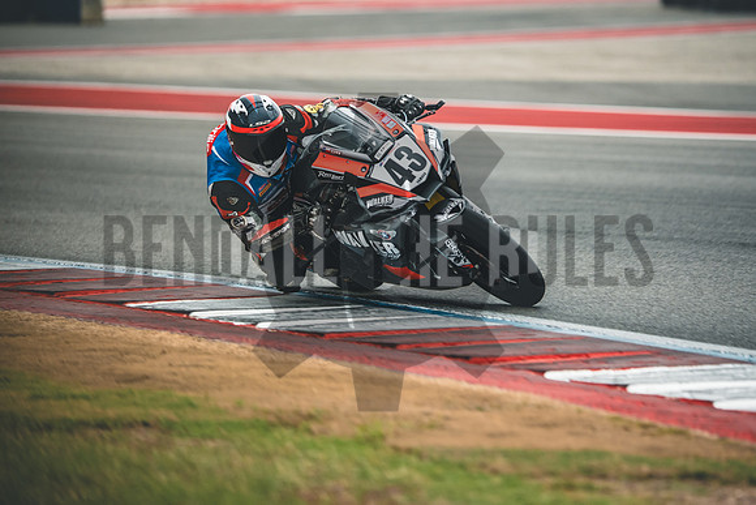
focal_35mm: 300
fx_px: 6301
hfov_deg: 6.9
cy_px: 252
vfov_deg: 4.6
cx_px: 378
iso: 640
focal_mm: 200
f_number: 2
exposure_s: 1/2500
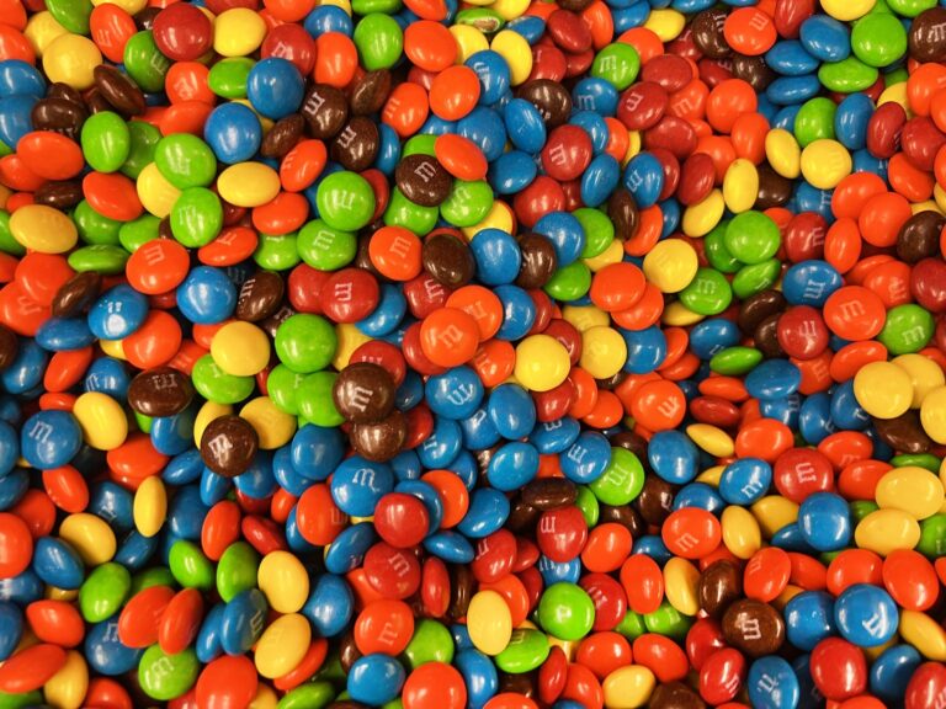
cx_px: 473
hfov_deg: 67.3
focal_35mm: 26
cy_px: 354
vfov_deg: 53.1
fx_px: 711
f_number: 1.5
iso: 100
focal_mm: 5.7
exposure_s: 1/60
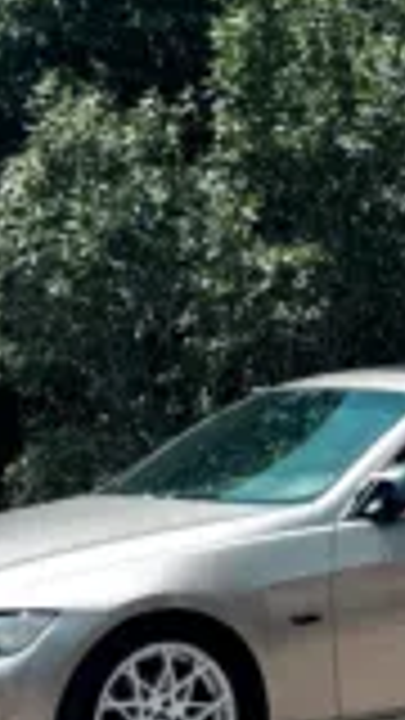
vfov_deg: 16.3
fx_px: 2501
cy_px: 554
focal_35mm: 131
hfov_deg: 9.2
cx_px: 333
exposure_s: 1/5208
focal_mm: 6.76
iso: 64
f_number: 1.78
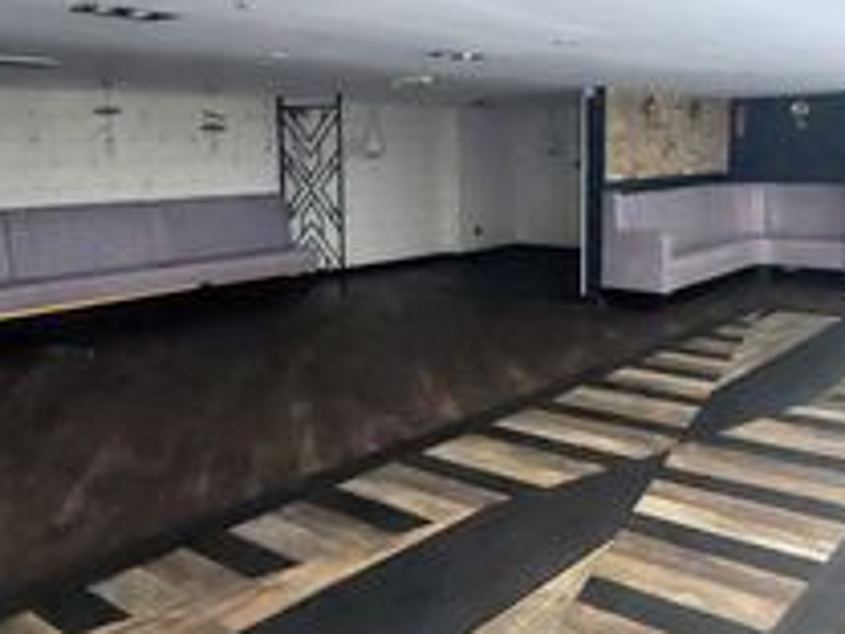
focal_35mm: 25
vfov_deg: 54.6
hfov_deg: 69.0
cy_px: 264
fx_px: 610
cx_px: 483
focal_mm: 1.74
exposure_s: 1/14
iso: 800
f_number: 2.2
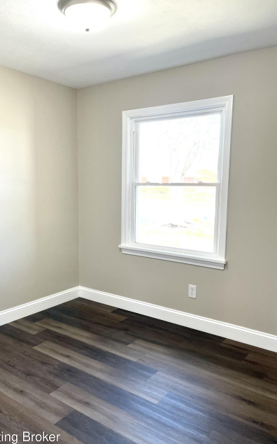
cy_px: 224
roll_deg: +0.2
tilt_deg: -6.6
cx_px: 112
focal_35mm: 29
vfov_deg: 64.6
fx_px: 350
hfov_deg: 42.9
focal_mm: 5.1
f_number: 1.6
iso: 50
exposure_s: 1/184
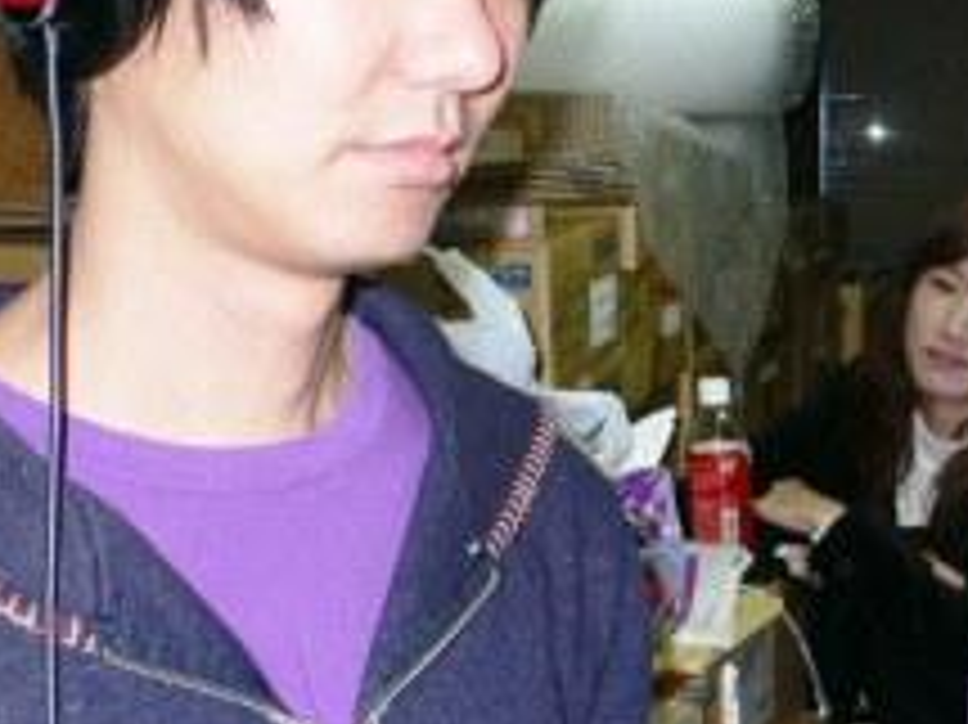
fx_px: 1984
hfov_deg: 26.7
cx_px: 819
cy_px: 202
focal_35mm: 71
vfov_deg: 20.6
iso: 100
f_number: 2.8
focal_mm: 6.3
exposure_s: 1/30
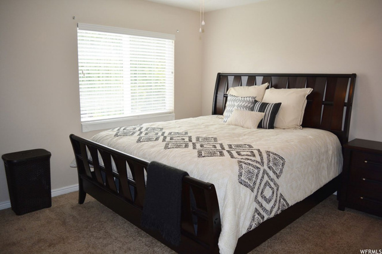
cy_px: 127
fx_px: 286
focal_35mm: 27
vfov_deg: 47.9
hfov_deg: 67.4
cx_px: 191
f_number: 3.5
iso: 320
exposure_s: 1/125
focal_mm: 18
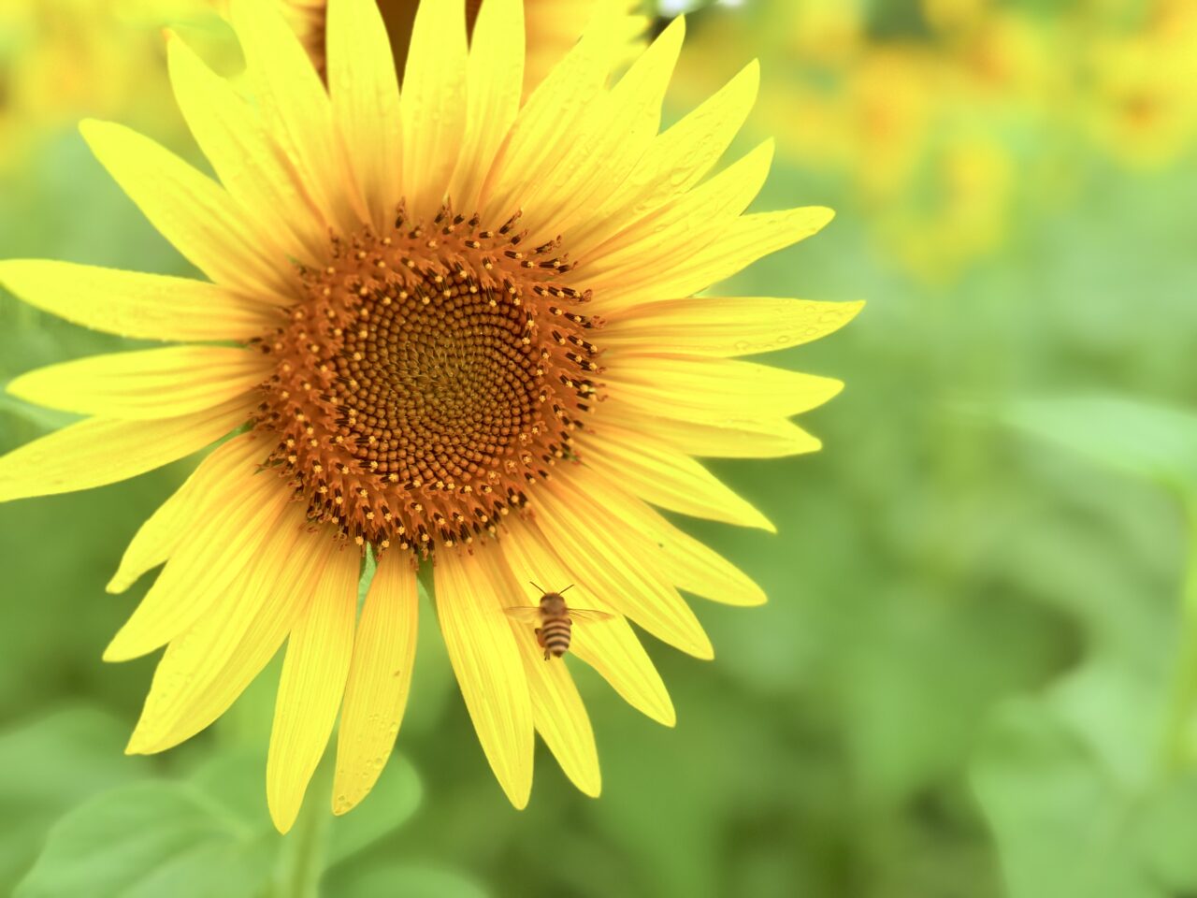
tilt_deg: -12.2
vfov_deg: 30.3
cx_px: 598
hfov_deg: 39.7
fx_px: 1660
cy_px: 449
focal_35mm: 48
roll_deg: -0.5
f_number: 1.78
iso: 64
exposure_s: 1/740
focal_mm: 6.76
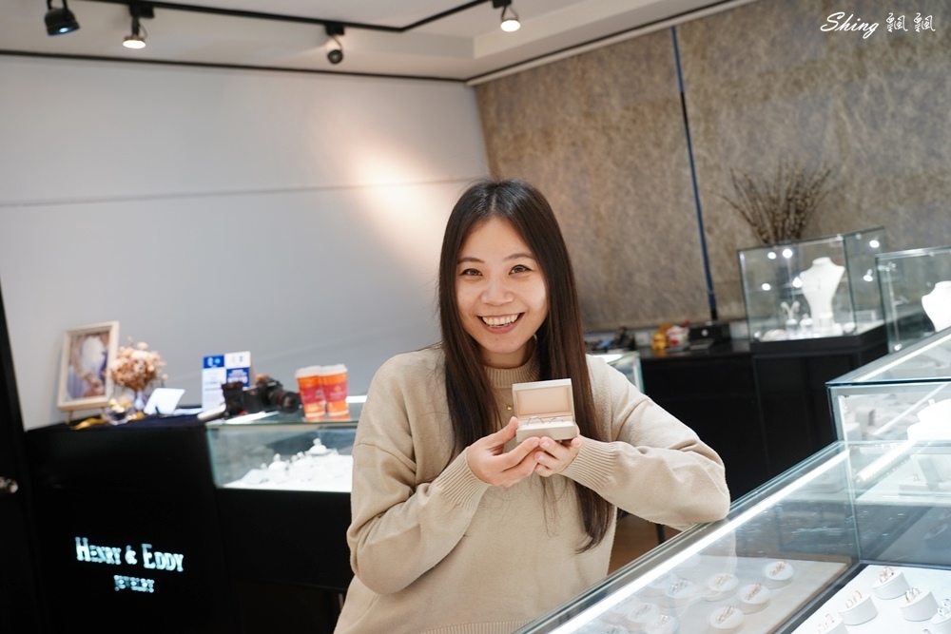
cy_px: 317
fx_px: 1030
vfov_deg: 34.2
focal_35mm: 39
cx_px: 476
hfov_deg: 49.5
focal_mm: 39
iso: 200
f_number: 5
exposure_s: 1/40
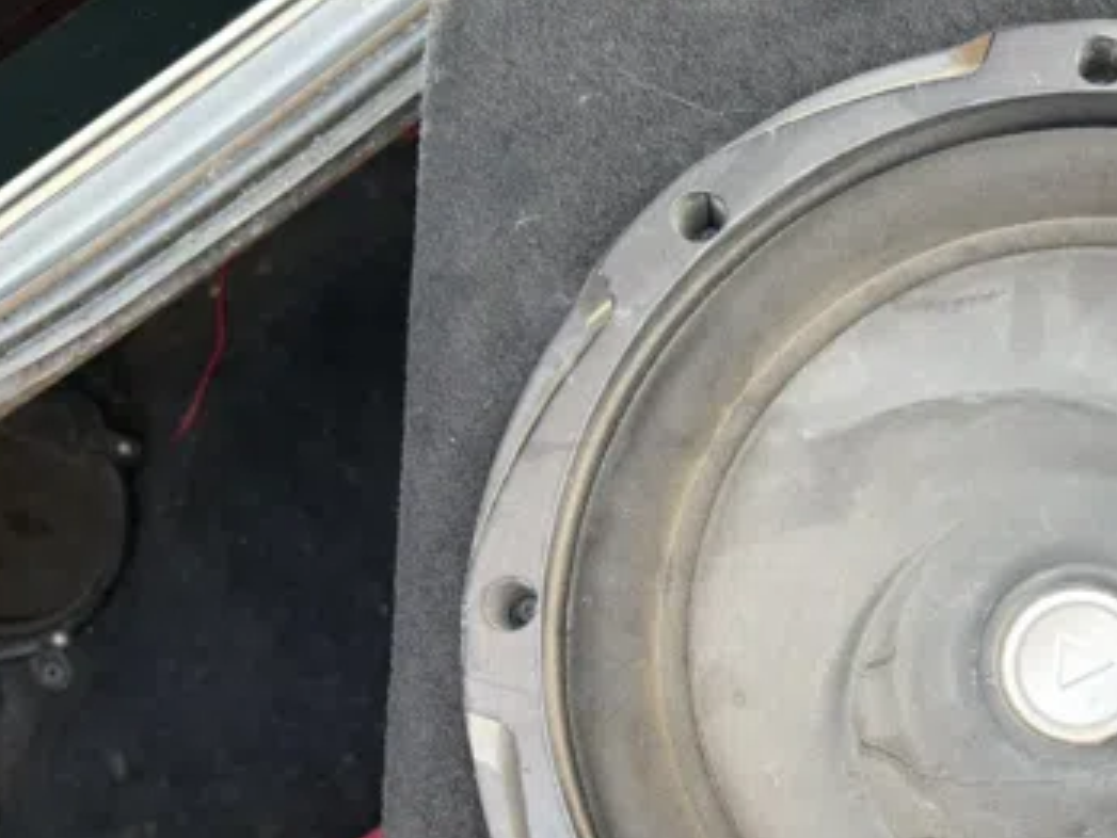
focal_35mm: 44
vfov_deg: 31.9
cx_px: 912
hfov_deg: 40.9
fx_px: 1420
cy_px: 684
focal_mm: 6.76
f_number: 1.78
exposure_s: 1/60
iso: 320
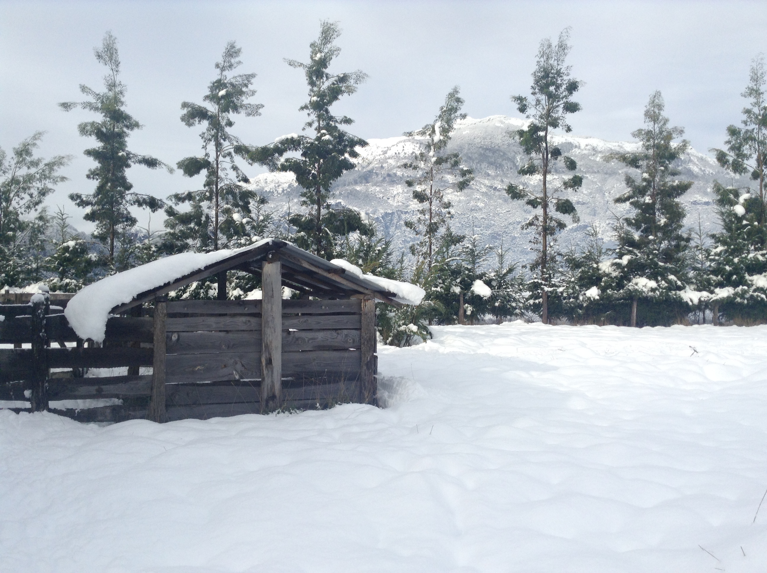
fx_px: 730
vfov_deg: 42.8
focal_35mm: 33
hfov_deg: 55.4
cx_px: 384
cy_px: 286
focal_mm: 3.3
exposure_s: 1/1093
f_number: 2.4
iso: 25
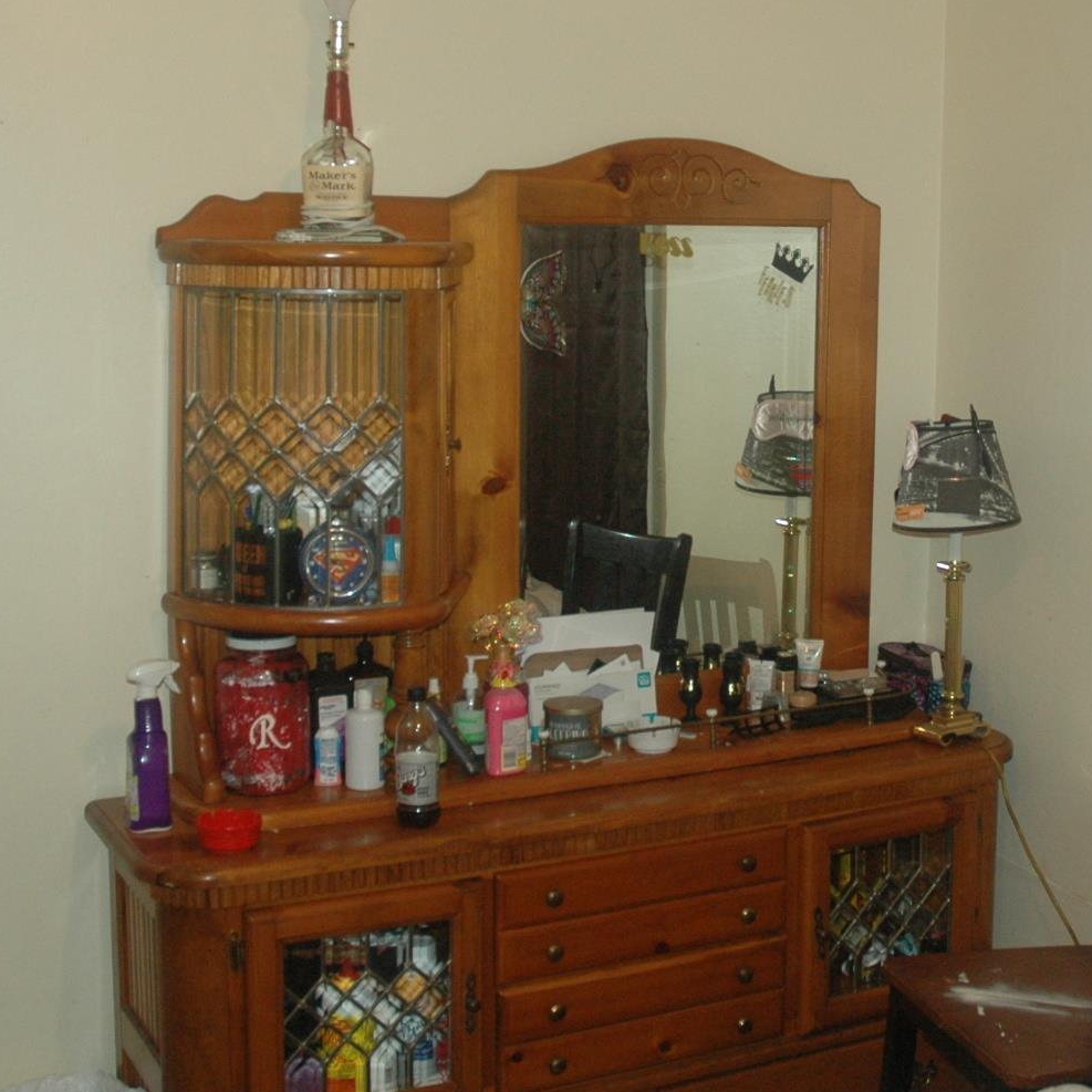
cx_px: 700
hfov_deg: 32.6
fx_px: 1856
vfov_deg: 32.6
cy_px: 383
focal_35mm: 52
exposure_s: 1/60
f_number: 4
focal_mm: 18
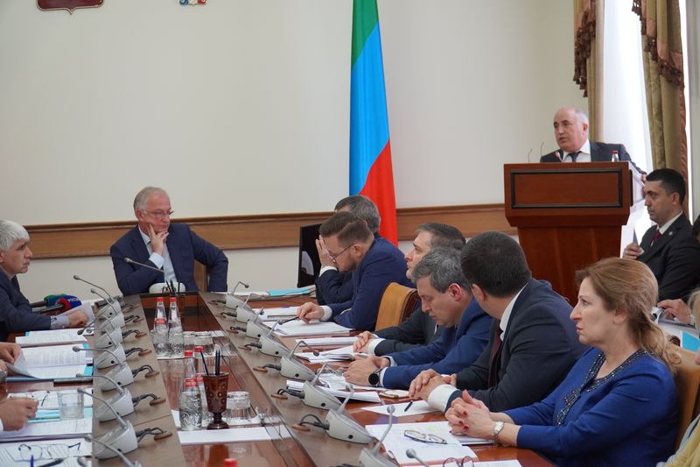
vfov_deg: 17.5
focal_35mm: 78
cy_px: 234
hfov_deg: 26.0
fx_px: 1516
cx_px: 350
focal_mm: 52
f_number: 4
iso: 1250
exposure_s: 1/160
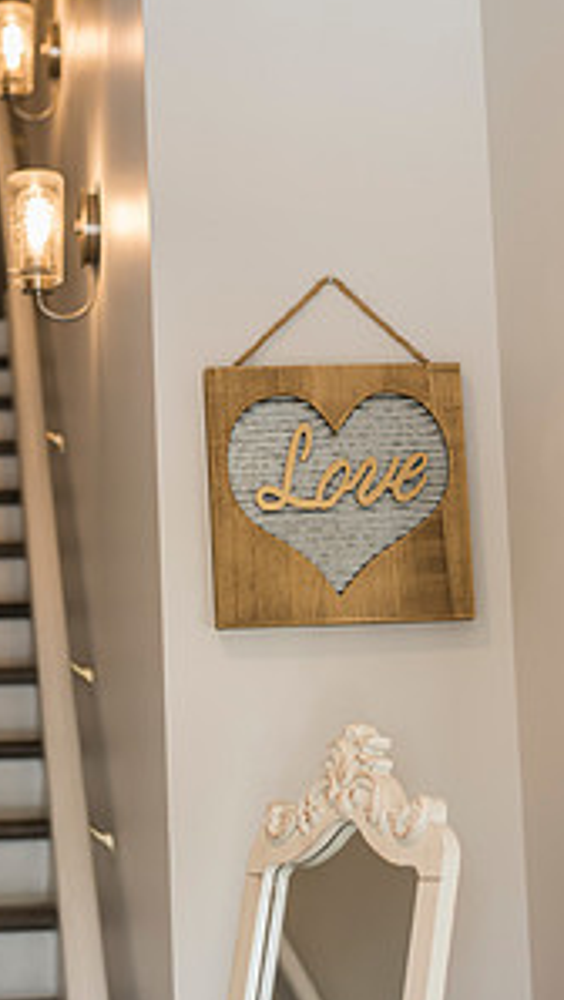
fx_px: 2097
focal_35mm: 79
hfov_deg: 15.3
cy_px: 513
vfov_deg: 26.8
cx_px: 346
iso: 800
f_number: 3.2
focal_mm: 50
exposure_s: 1/320
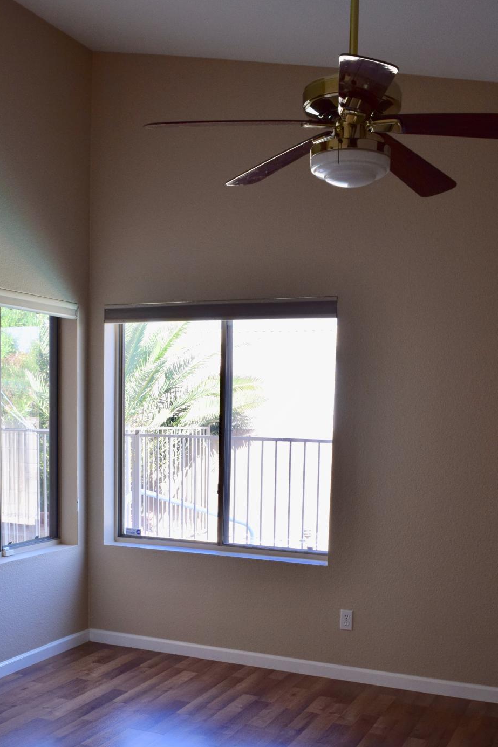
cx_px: 227
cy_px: 527
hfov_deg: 34.2
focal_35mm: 39
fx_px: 809
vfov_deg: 48.3
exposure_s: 1/100
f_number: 9
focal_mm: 18
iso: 400
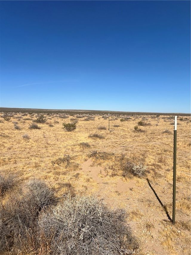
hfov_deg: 53.1
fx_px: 191
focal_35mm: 26
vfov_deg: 67.3
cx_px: 96
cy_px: 128
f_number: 1.5
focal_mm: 5.7
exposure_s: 1/7463
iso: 50
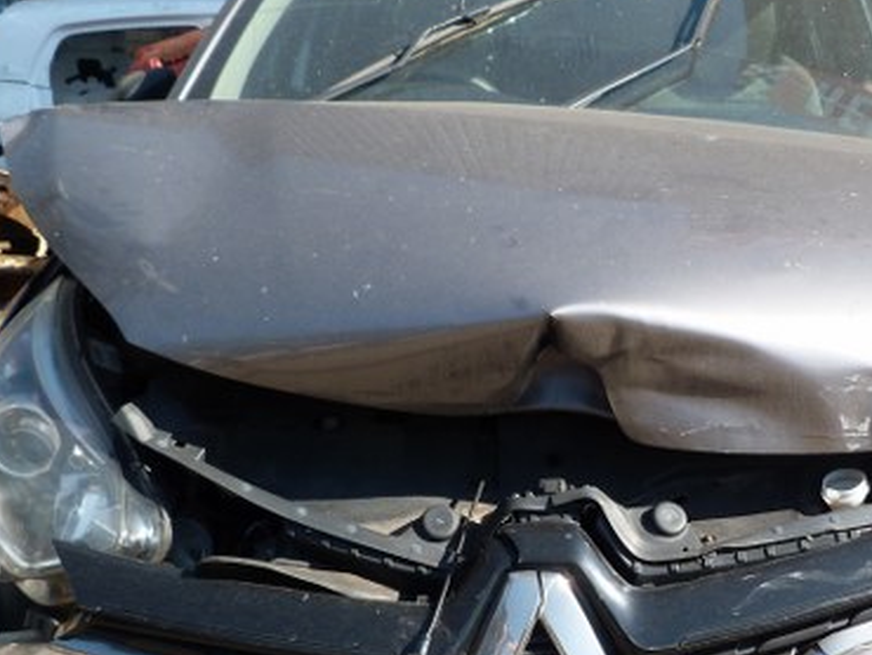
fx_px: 1361
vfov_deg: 26.6
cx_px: 615
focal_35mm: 54
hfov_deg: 35.0
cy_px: 521
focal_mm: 4.5
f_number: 4
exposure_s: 1/200
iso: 80
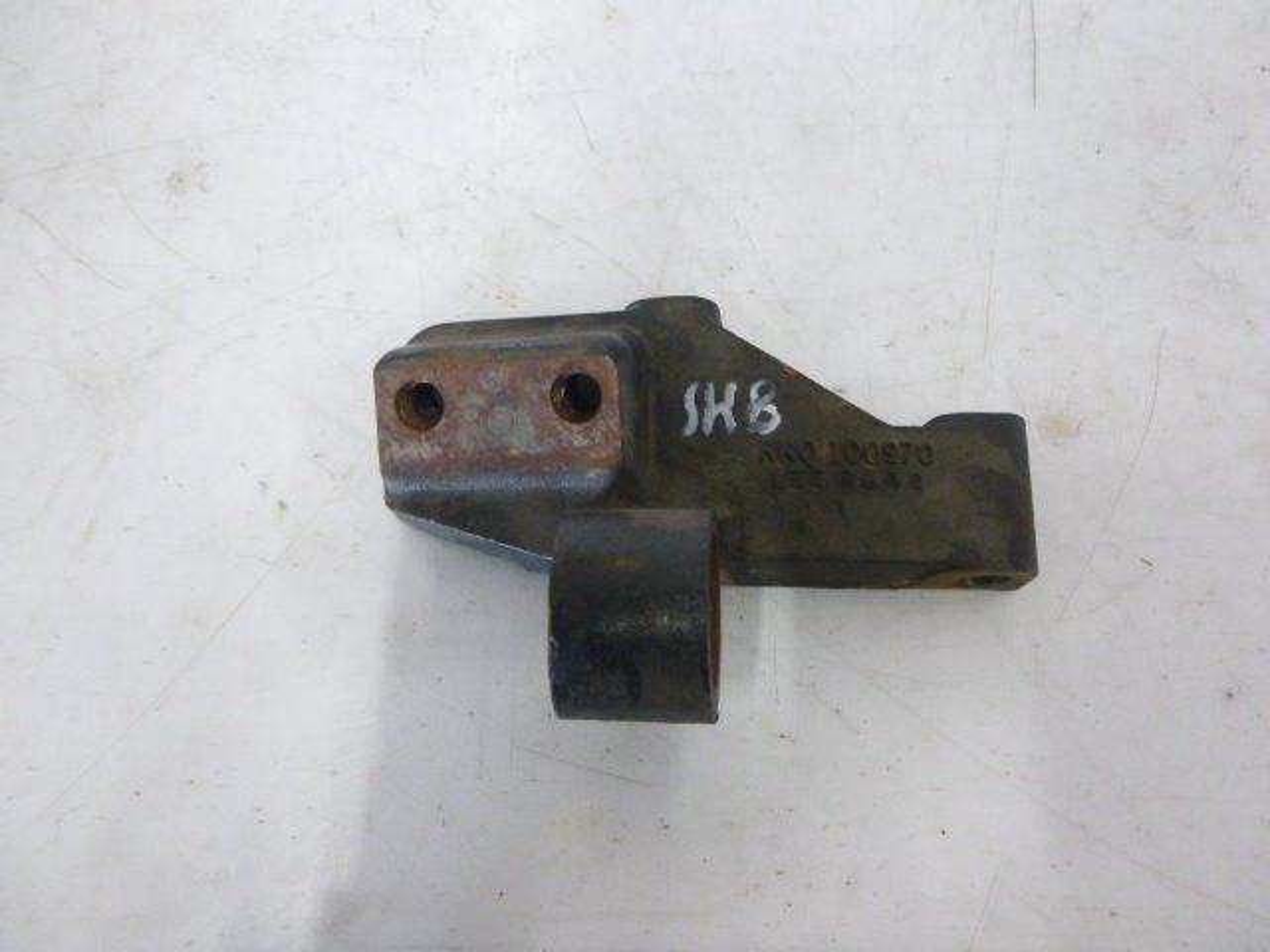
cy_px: 476
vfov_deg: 54.9
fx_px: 917
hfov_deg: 69.4
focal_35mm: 25
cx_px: 635
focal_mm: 4.5
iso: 400
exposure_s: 1/13
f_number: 3.9
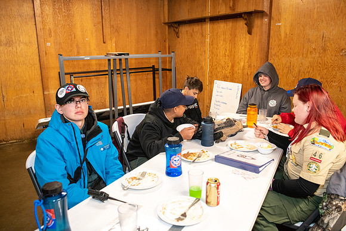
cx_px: 173
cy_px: 116
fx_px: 279
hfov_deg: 63.6
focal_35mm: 29
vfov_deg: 45.0
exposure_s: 1/125
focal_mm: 29
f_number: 4
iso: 3600
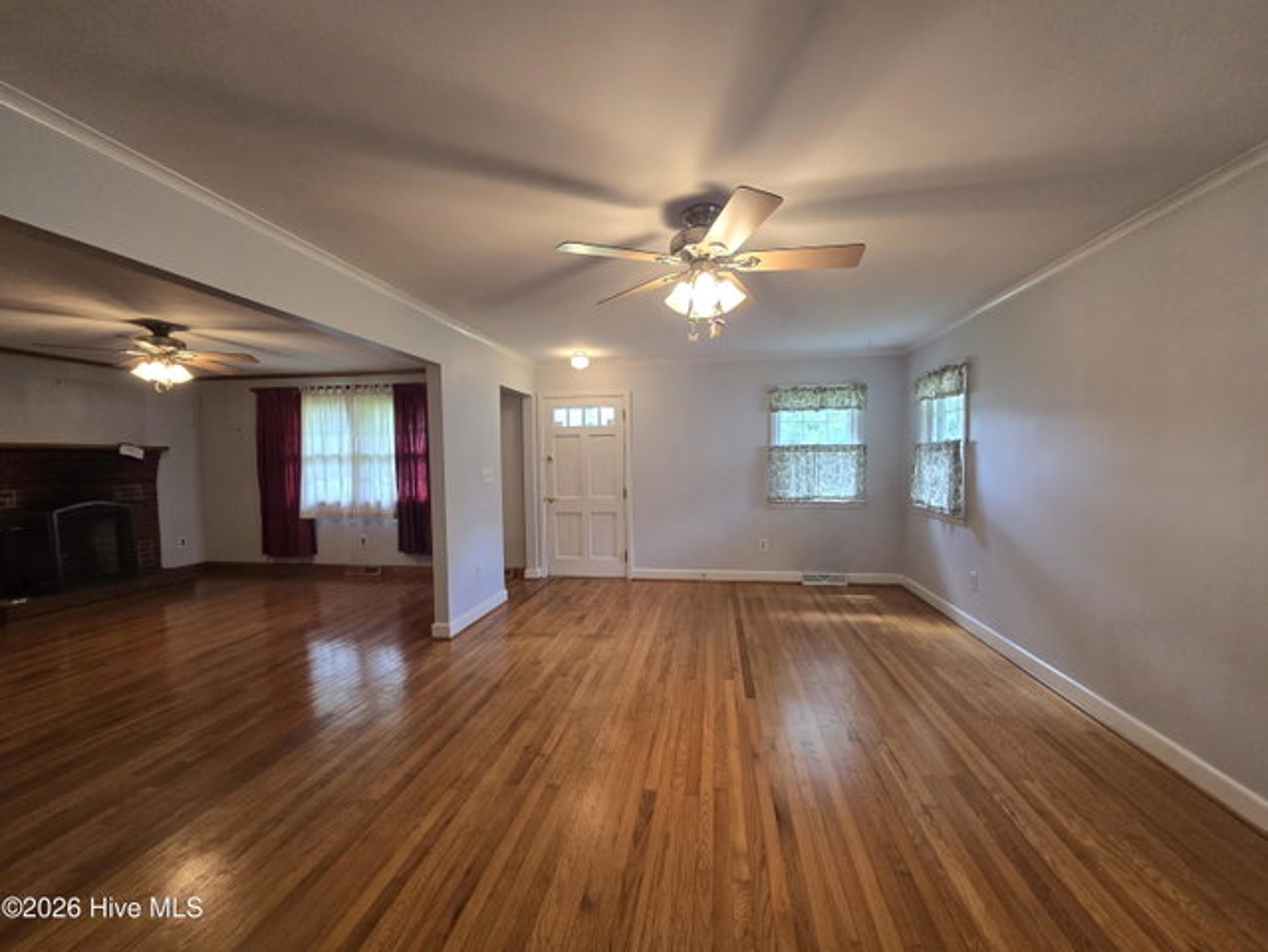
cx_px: 634
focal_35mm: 13
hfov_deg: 106.1
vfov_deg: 90.0
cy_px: 476
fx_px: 476
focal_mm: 2.2
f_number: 2.2
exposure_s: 1/60
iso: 200
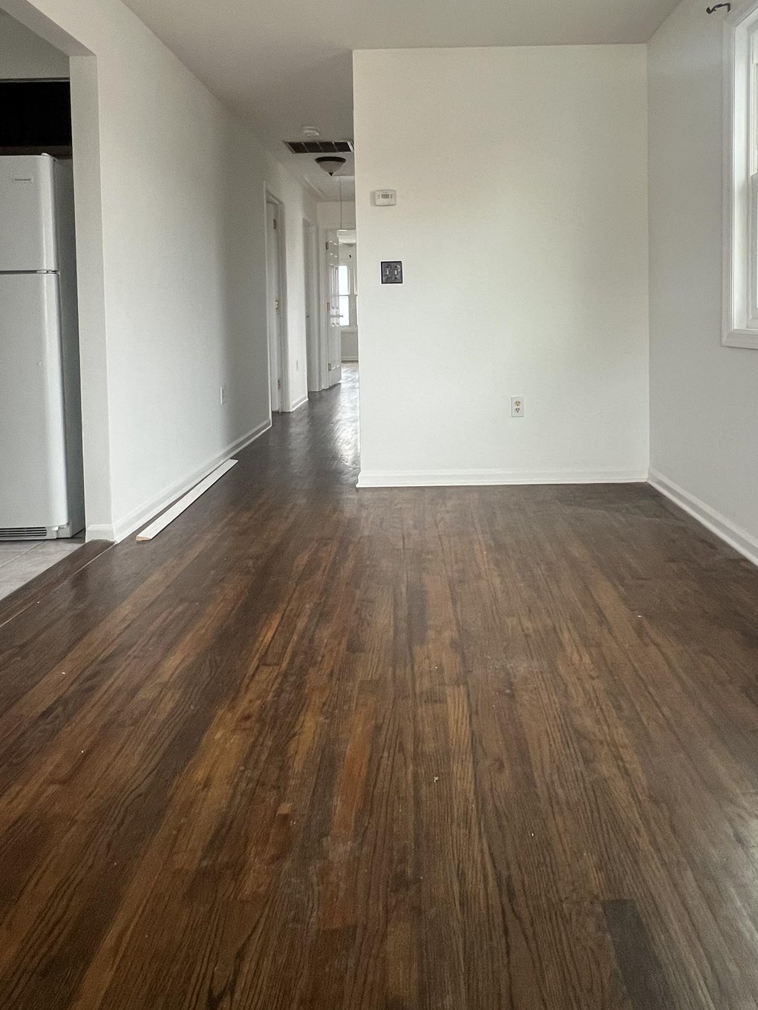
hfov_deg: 61.0
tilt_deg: -3.0
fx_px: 642
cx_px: 416
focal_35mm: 22
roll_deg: +0.6
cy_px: 341
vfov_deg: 74.1
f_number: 1.8
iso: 125
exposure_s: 1/99
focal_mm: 1.57
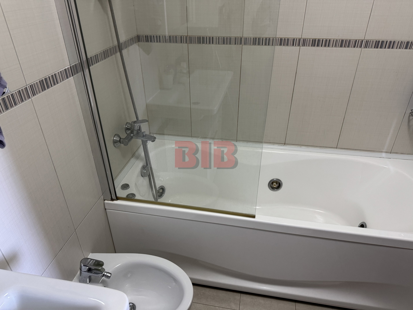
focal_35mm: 24
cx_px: 206
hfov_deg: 71.6
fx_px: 286
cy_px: 155
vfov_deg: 56.8
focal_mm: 6.76
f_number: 1.78
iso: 250
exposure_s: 1/50
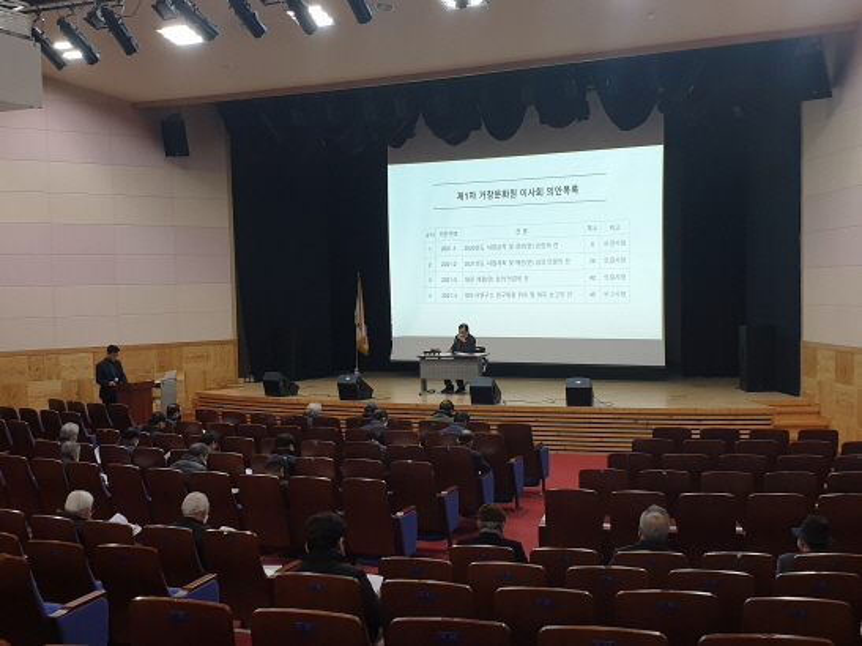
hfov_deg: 67.3
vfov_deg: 53.0
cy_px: 323
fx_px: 647
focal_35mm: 26
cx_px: 431
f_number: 2.4
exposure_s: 1/60
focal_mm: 4.3
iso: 200
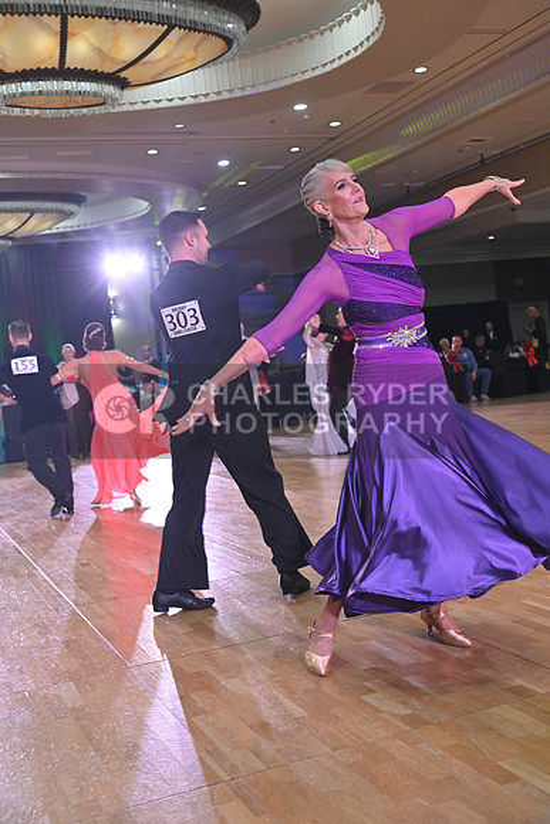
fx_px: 916
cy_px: 412
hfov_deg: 33.4
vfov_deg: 48.4
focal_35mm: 40
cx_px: 275
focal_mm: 40
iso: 2500
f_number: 5
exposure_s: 1/320
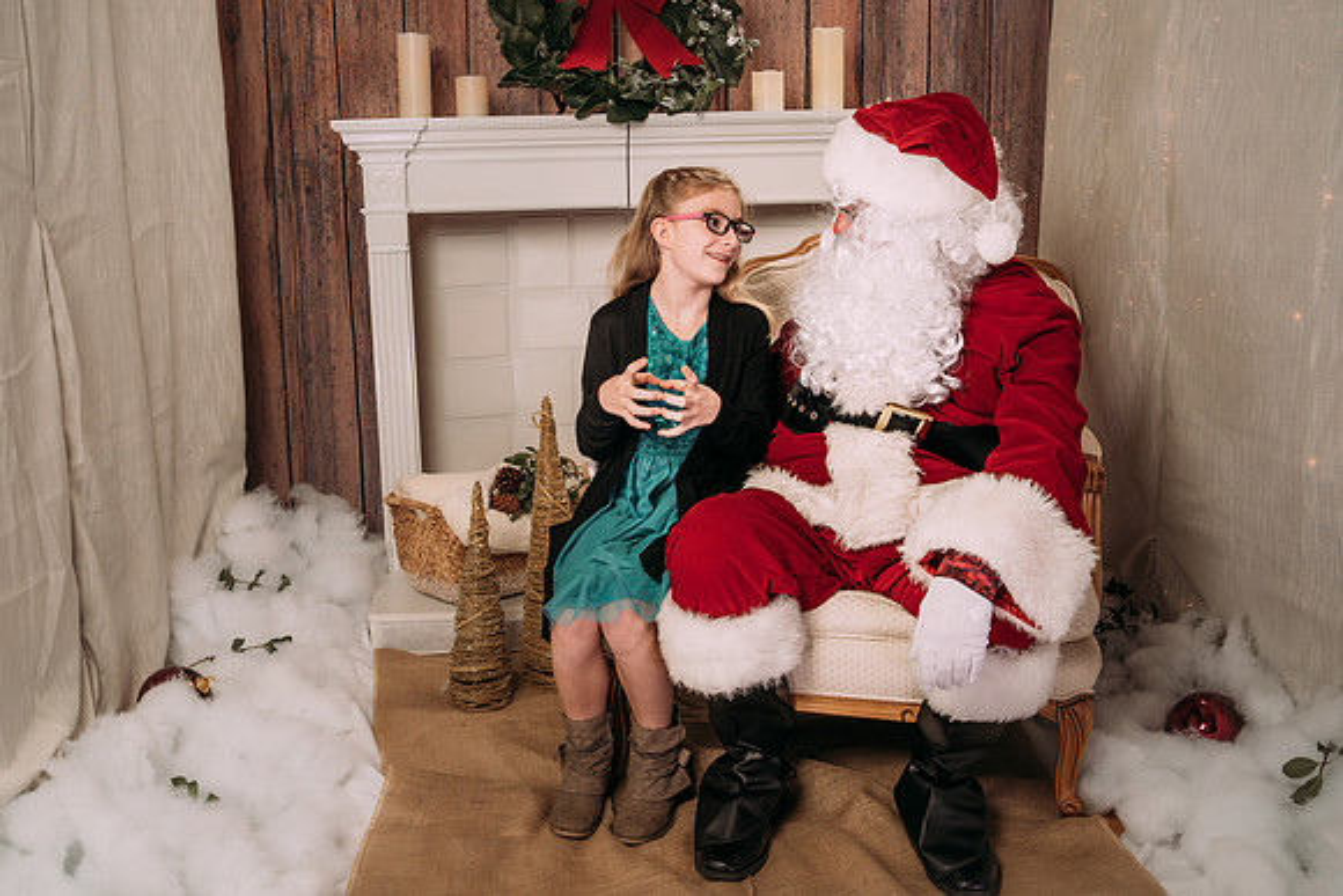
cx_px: 635
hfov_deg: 49.5
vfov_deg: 34.2
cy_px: 445
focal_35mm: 39
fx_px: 1456
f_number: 6.3
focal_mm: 35
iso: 100
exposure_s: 1/100
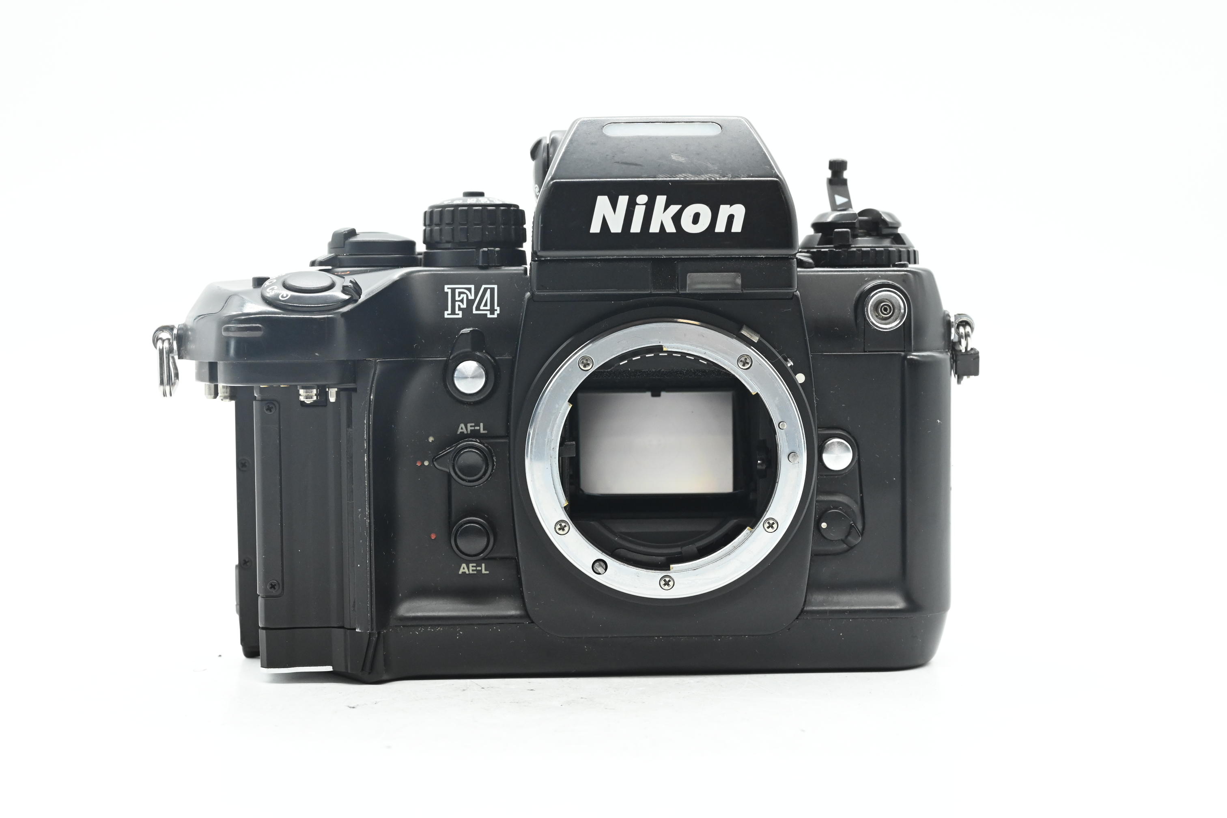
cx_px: 614
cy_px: 409
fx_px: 1704
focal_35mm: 50
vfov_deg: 27.0
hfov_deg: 39.6
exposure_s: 1/160
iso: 3200
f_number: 11
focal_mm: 50
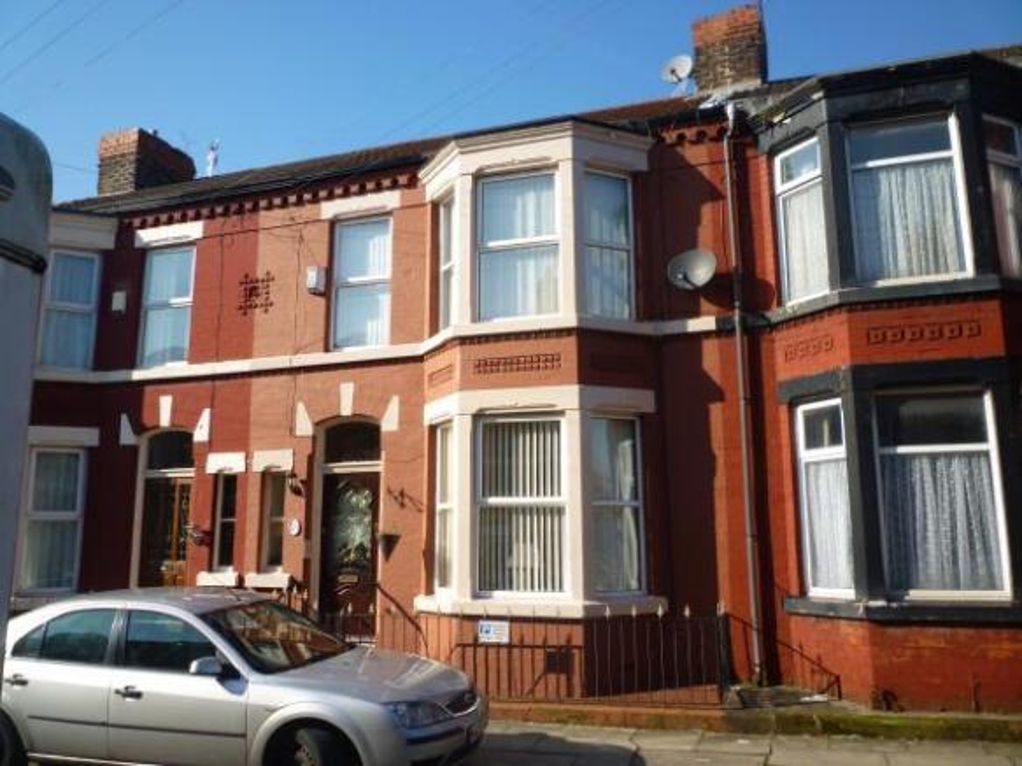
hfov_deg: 61.7
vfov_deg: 48.2
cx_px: 511
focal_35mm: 29
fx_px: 856
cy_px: 383
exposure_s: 1/500
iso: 80
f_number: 3.5
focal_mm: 5.2
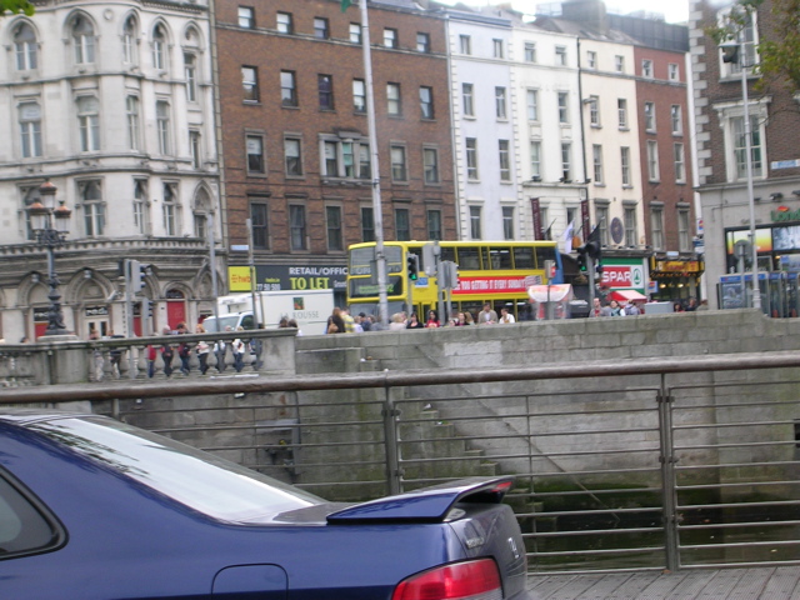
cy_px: 300
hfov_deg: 17.1
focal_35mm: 115
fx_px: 2658
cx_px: 400
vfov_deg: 12.9
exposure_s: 1/10.8
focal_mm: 17.4
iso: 50
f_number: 4.9
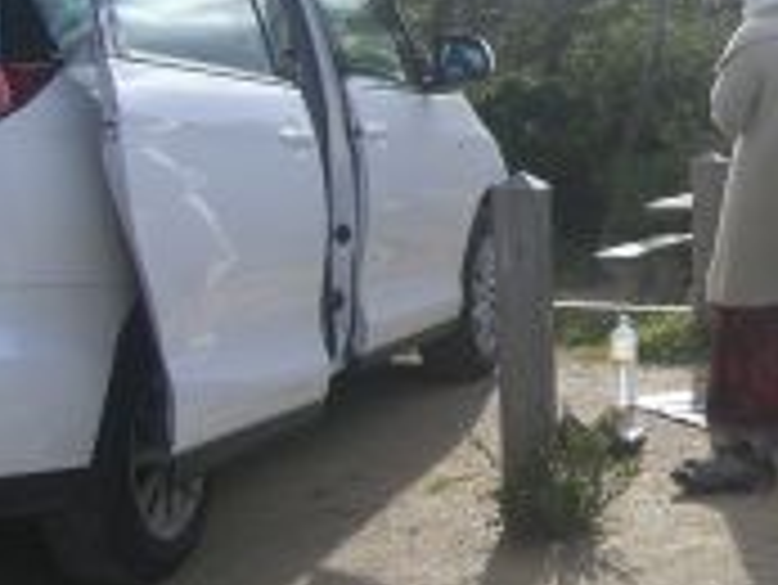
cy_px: 72
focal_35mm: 88
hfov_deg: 21.0
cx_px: 890
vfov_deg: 16.6
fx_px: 1979
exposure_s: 1/125
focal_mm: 7.9
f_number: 8
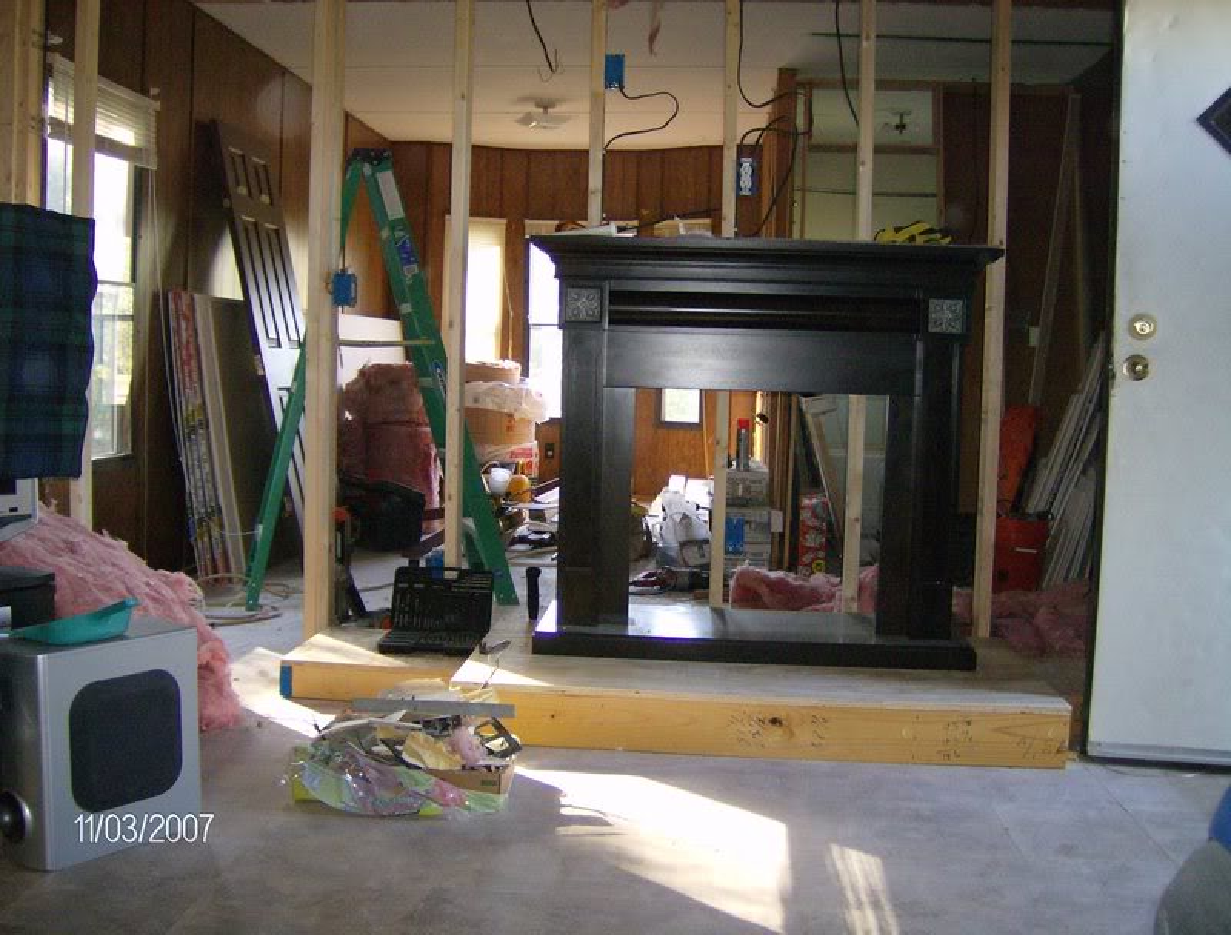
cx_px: 616
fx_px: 1286
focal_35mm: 36
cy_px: 468
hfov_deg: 51.1
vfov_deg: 40.0
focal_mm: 6
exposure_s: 1/60
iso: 200
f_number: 2.8
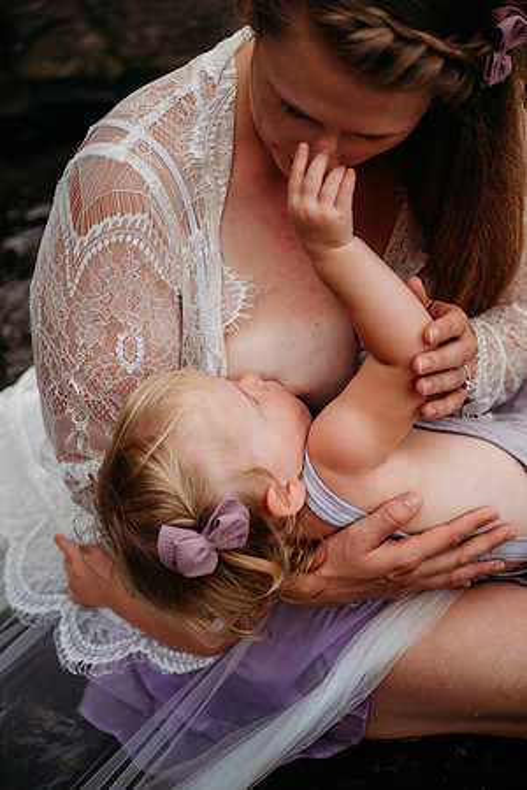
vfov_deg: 28.8
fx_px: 1537
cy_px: 395
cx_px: 264
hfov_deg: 19.5
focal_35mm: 70
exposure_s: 1/1000
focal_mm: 70
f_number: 2.8
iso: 500
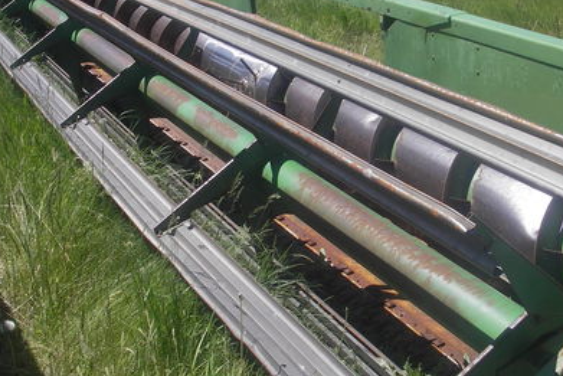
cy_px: 163
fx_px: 860
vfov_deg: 24.6
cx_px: 299
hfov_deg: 36.2
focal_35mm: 55
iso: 50
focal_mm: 6.3
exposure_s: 1/160
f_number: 6.6
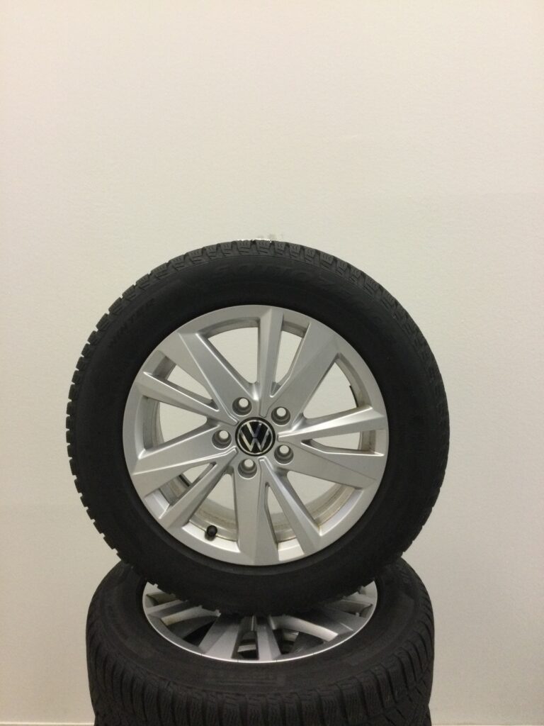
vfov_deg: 58.4
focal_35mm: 31
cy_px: 363
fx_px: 650
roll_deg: +2.2
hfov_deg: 45.4
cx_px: 272
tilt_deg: -12.2
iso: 125
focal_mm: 3.3
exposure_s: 1/33
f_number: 2.4
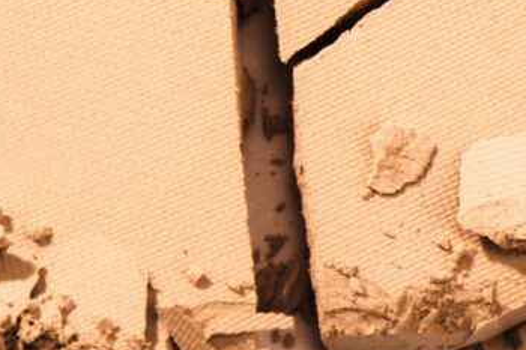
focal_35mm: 769
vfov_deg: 1.8
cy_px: -348
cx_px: -15
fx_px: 11230
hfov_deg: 2.7
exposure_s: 1/160
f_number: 25
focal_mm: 105
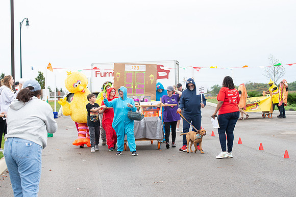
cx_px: 148
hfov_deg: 24.8
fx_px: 674
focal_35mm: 82
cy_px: 98
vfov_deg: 16.7
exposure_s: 1/160
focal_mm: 82
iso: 640
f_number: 10
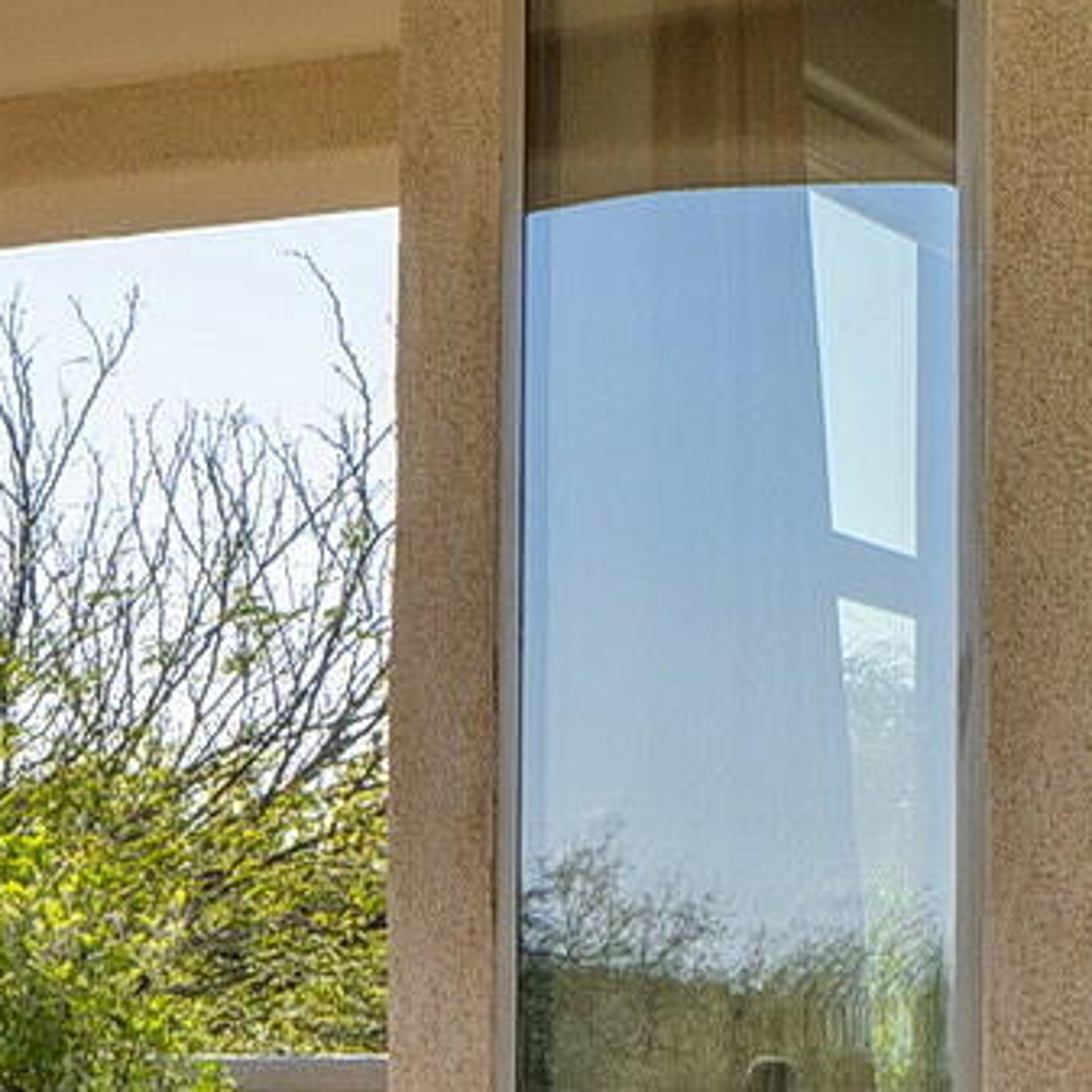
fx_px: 4783
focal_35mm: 134
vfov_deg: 12.8
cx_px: -2479
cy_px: 1244
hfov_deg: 9.3
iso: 100
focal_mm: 19
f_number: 9
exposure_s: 1/125
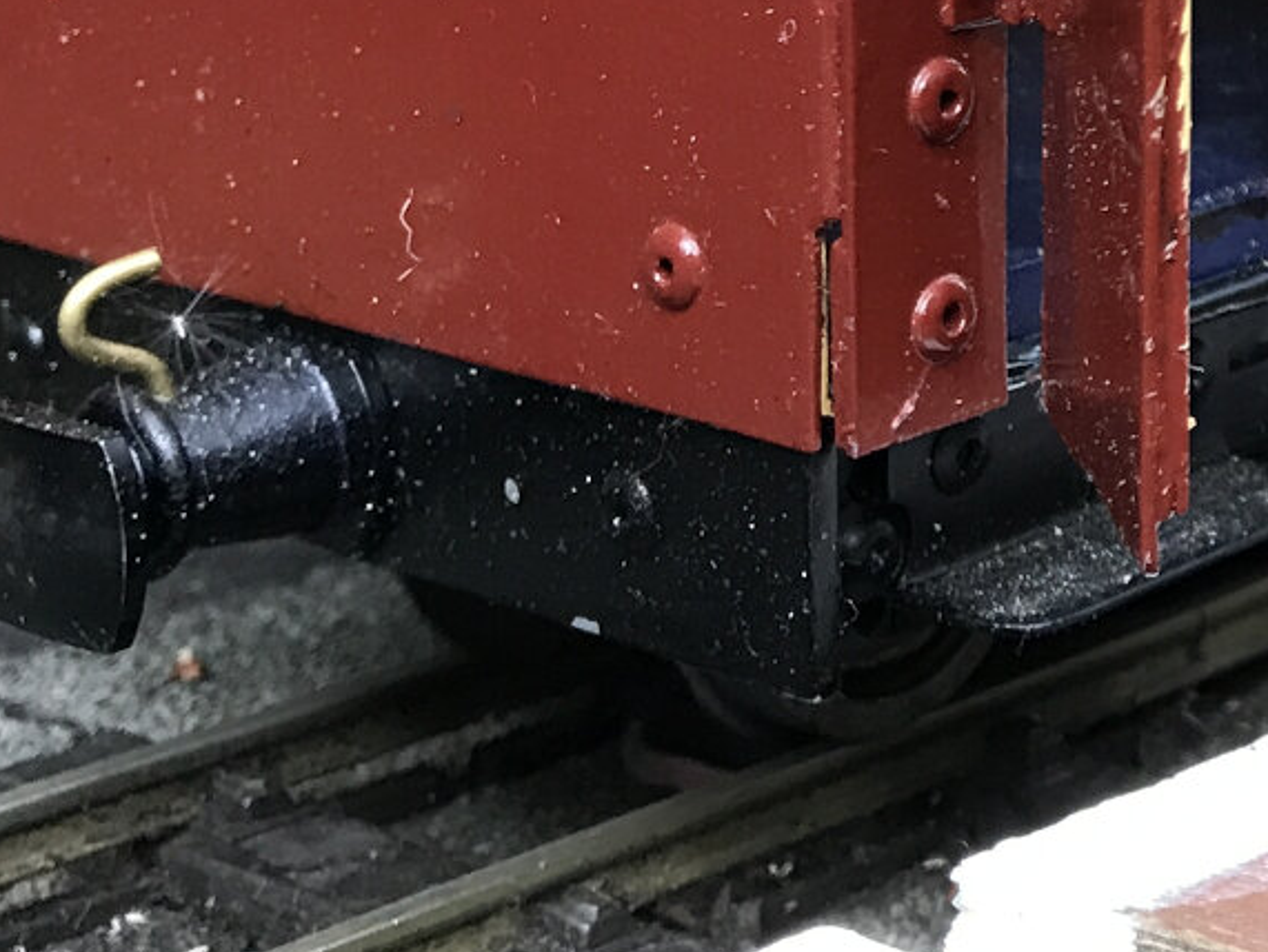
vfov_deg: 14.3
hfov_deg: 18.6
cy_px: -388
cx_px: 1643
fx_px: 3592
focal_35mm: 98
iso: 25
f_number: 1.8
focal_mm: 3.99
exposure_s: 1/33
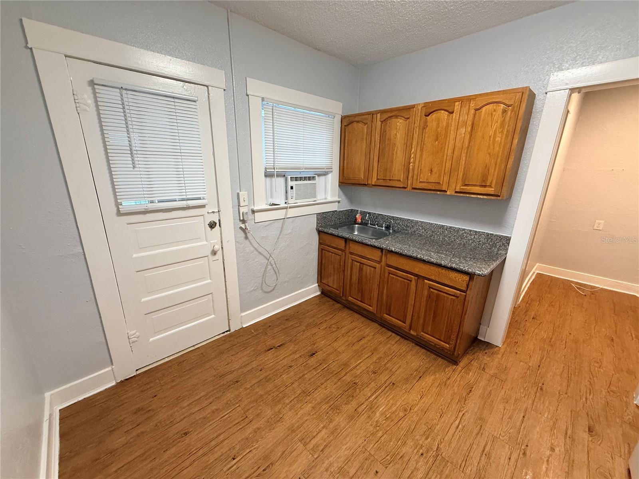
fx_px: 258
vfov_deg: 85.7
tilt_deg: -15.5
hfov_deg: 102.1
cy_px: 240
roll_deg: -1.4
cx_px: 320
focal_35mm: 14
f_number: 2.2
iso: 320
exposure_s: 1/60
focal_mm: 2.22
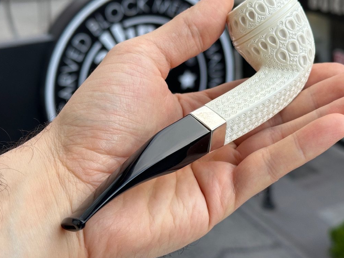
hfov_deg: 31.6
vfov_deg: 24.0
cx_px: 198
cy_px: 114
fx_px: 606
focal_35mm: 61
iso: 64
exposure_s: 1/564
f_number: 1.78
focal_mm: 6.86
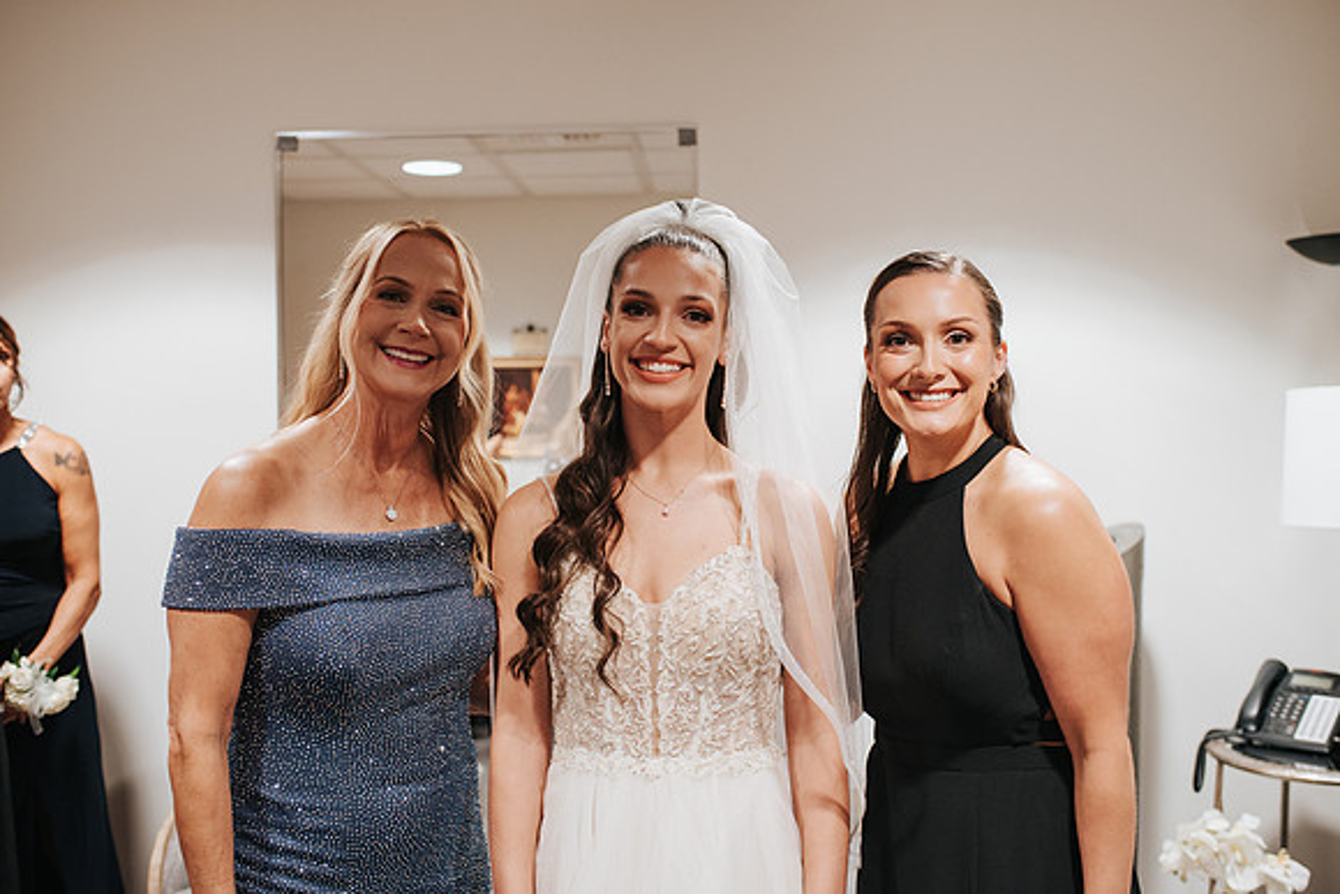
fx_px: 1429
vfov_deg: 34.7
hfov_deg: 50.2
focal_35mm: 38
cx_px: 713
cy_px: 415
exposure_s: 1/125
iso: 1000
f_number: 2.8
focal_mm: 35
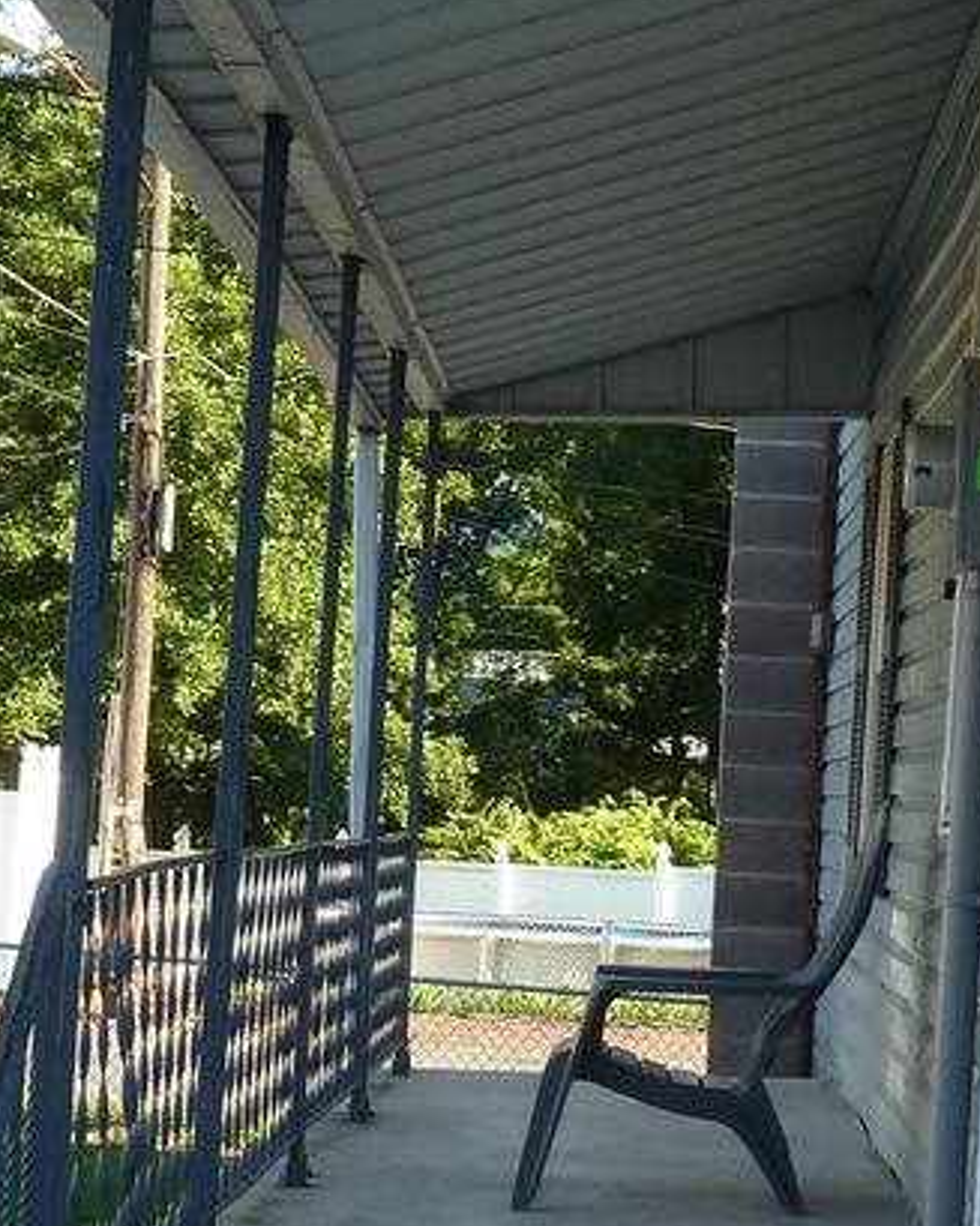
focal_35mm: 86
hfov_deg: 17.9
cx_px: 450
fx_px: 3119
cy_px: 638
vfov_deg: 22.2
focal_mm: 4.1
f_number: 4
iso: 80
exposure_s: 1/100
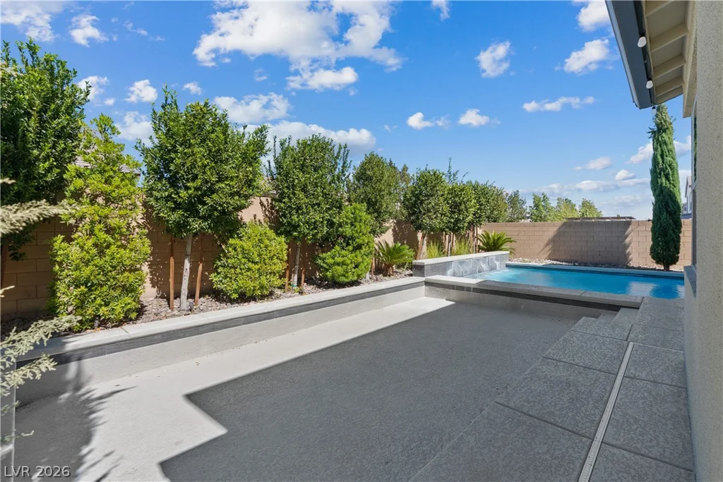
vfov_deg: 73.8
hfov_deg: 96.7
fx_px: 321
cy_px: 241
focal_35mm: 16
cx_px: 362
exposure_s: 1/60
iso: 320
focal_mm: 16
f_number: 9
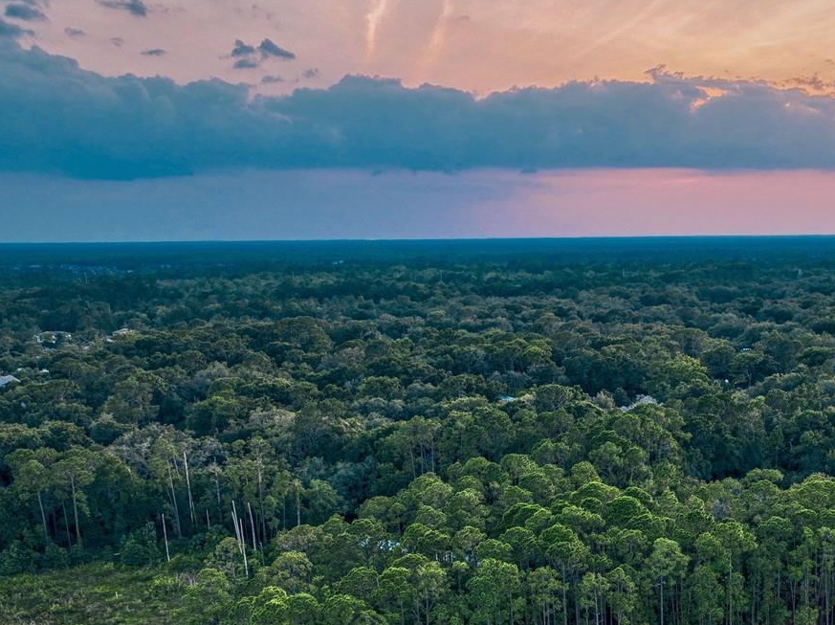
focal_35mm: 44
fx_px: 1060
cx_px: 653
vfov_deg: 31.7
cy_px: 522
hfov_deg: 41.4
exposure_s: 1/80
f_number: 2.8
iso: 400
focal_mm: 12.29
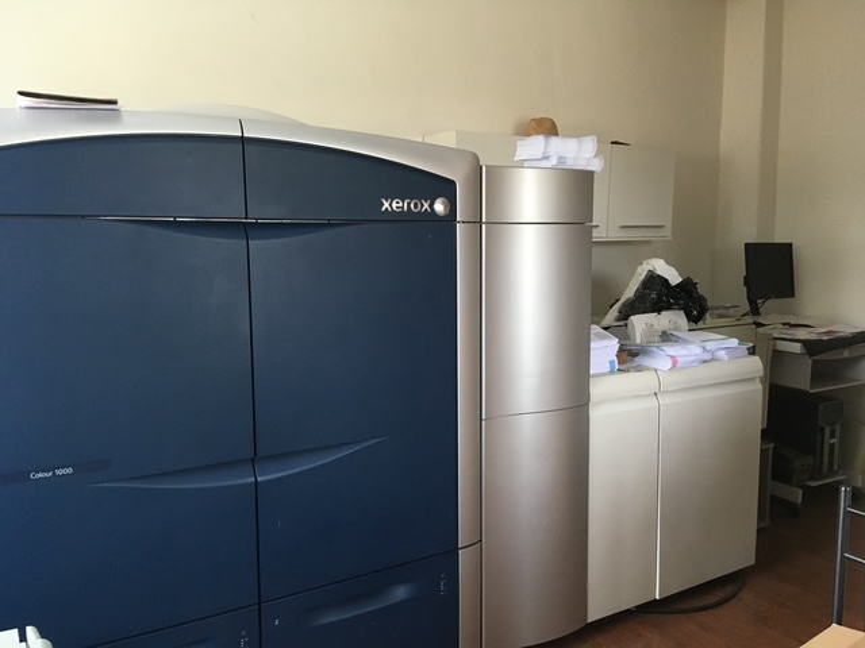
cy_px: 324
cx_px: 432
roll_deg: +0.9
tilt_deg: -6.0
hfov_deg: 61.7
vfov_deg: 48.2
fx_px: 725
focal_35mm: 29
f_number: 2.2
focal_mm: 4.15
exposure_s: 1/33
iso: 200
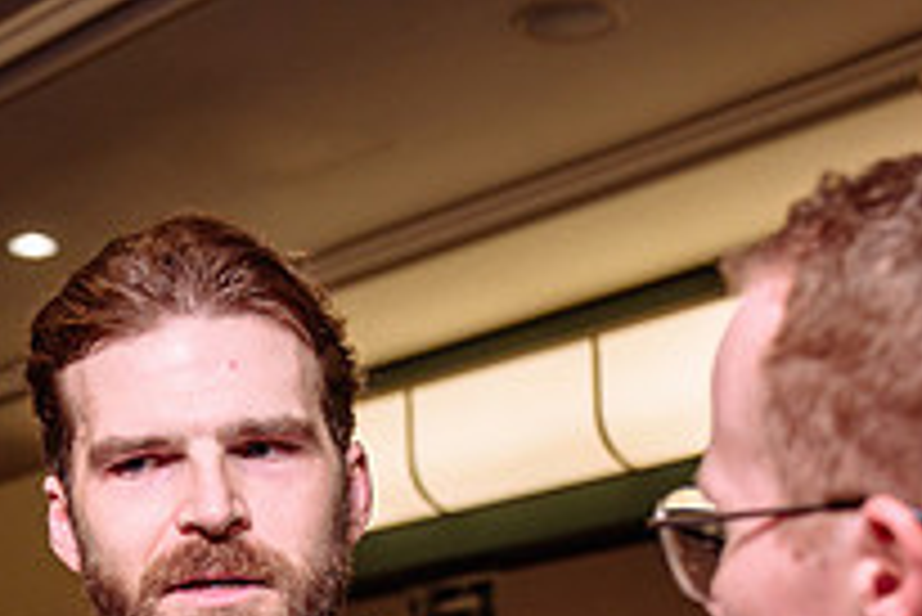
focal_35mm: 99
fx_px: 2537
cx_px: 256
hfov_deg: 20.5
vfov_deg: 13.5
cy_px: 739
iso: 800
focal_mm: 30.5
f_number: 3.2
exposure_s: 1/100
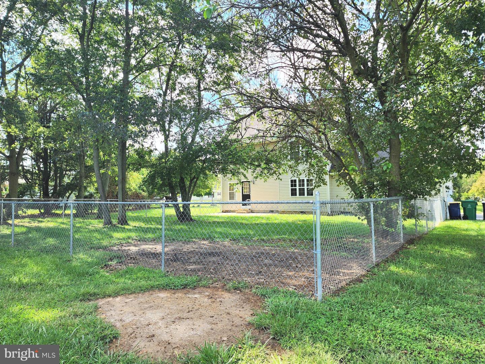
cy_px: 182
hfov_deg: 73.9
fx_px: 322
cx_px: 242
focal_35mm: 23
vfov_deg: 58.9
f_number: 1.8
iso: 12
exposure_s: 1/223
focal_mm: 6.4
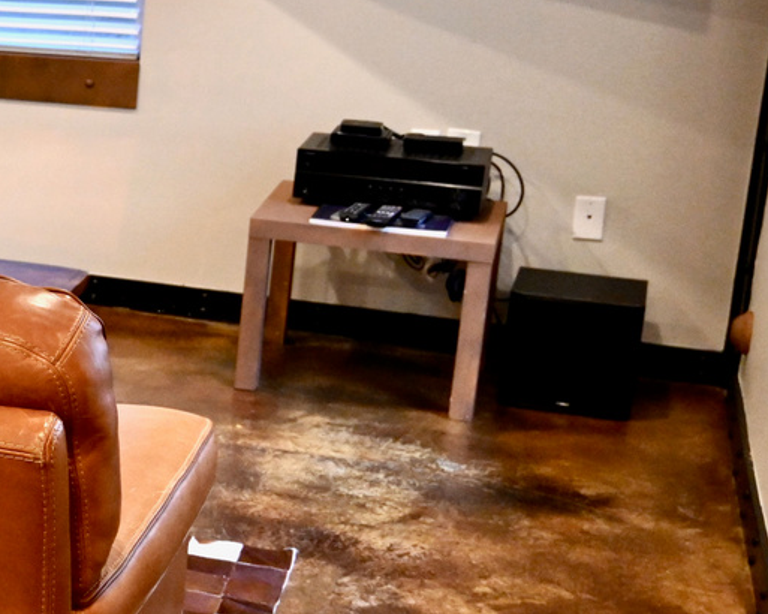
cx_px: -603
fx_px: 2045
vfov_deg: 17.1
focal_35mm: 90
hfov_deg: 17.4
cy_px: 246
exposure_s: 1/125
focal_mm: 24
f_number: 4
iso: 2800
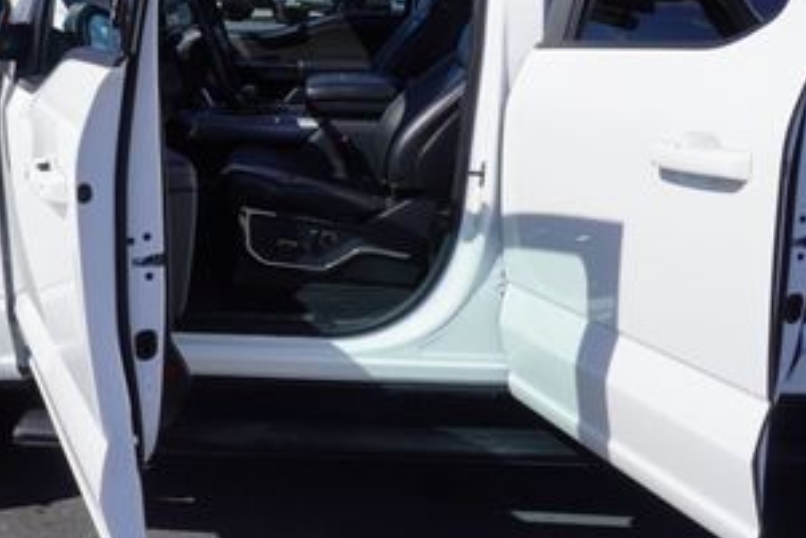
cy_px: 211
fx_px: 1142
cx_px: 233
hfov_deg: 38.2
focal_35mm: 51
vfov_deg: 26.5
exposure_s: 1/200
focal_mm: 16
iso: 100
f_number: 10
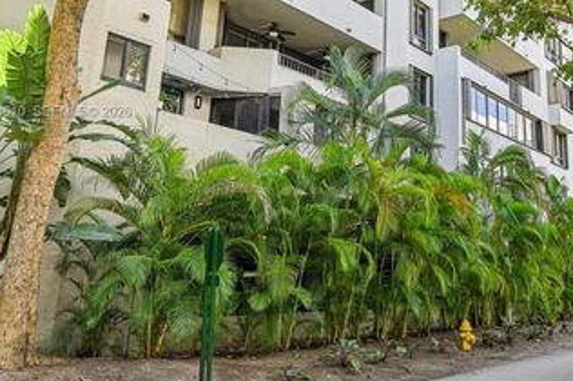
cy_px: 112
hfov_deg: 49.3
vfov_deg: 34.5
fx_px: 604
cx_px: 408
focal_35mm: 38
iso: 100
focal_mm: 24
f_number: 7.1
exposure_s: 1/80
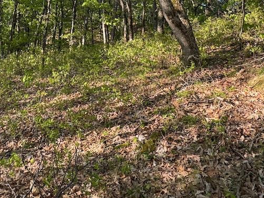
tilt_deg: +3.8
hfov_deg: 49.4
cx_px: 67
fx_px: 274
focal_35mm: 36
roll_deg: -5.9
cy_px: 8
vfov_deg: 36.3
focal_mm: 2.22
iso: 40
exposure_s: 1/150
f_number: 2.2
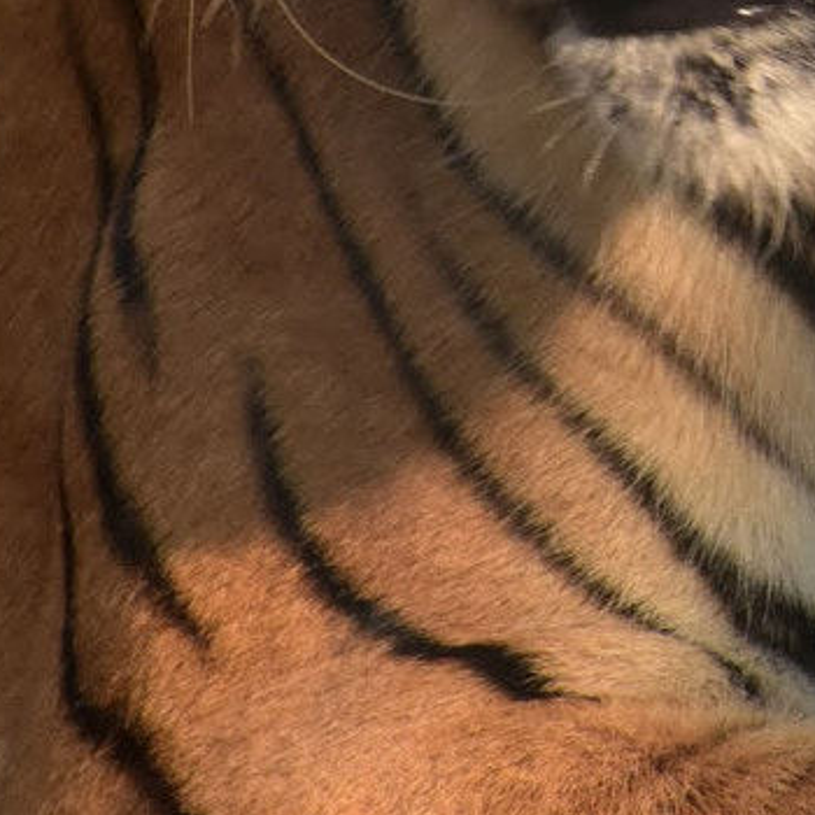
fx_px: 46588
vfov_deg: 1.0
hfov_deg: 1.0
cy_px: -99
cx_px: 1197
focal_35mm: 1749
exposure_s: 1/640
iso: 800
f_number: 6.3
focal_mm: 300
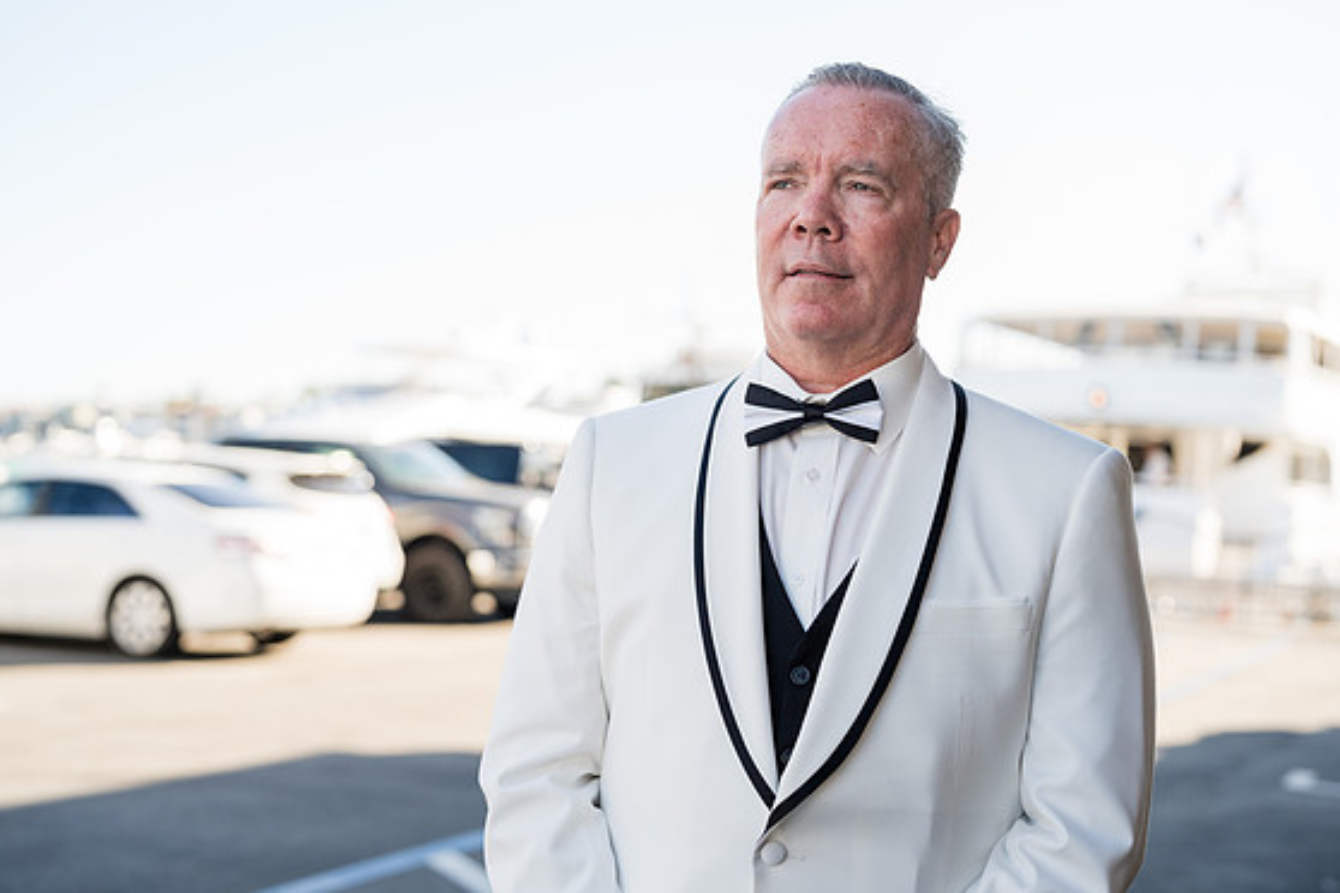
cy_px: 443
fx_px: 1935
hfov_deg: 38.2
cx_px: 677
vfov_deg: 26.0
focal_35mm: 52
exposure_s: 1/500
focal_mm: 50
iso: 125
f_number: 2.8
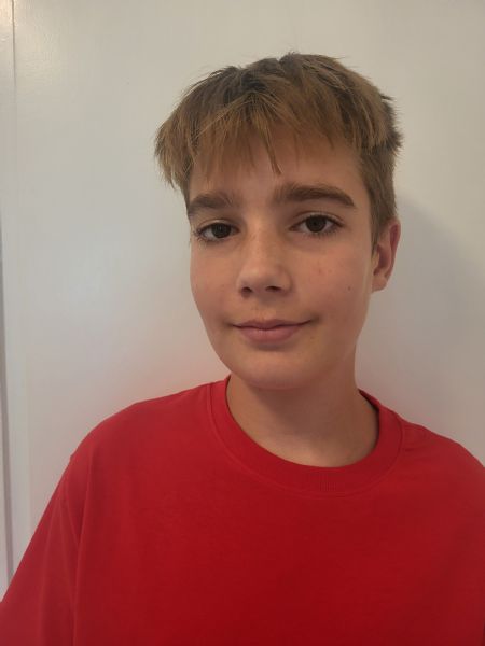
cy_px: 323
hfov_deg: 53.1
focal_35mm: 26
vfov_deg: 67.3
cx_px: 242
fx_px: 486
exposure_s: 1/100
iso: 200
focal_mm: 5.4
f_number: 1.8
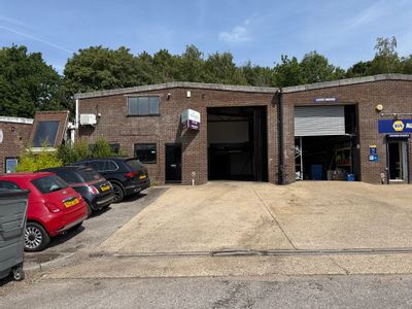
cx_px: 206
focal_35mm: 24
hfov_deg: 71.6
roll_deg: +0.3
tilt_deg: +3.7
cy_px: 154
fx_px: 286
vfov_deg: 56.8
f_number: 1.78
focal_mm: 6.76
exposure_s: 1/4673
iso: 80
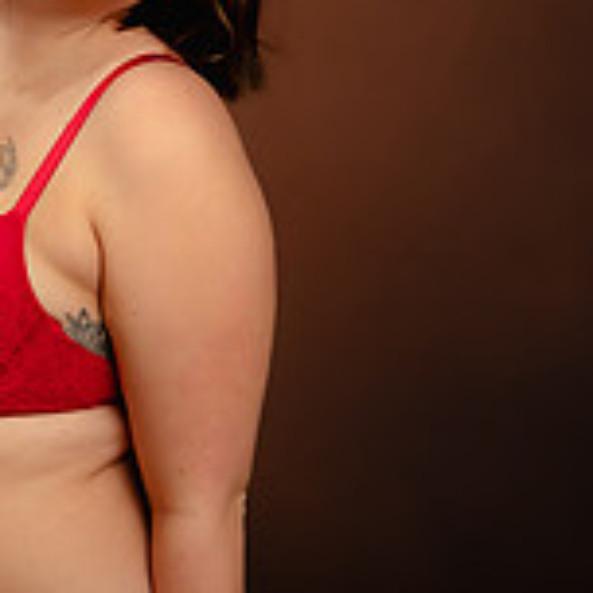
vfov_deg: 19.7
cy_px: 195
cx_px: 47
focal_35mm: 88
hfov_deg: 19.3
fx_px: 1706
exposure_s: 1/160
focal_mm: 35
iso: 100
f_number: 2
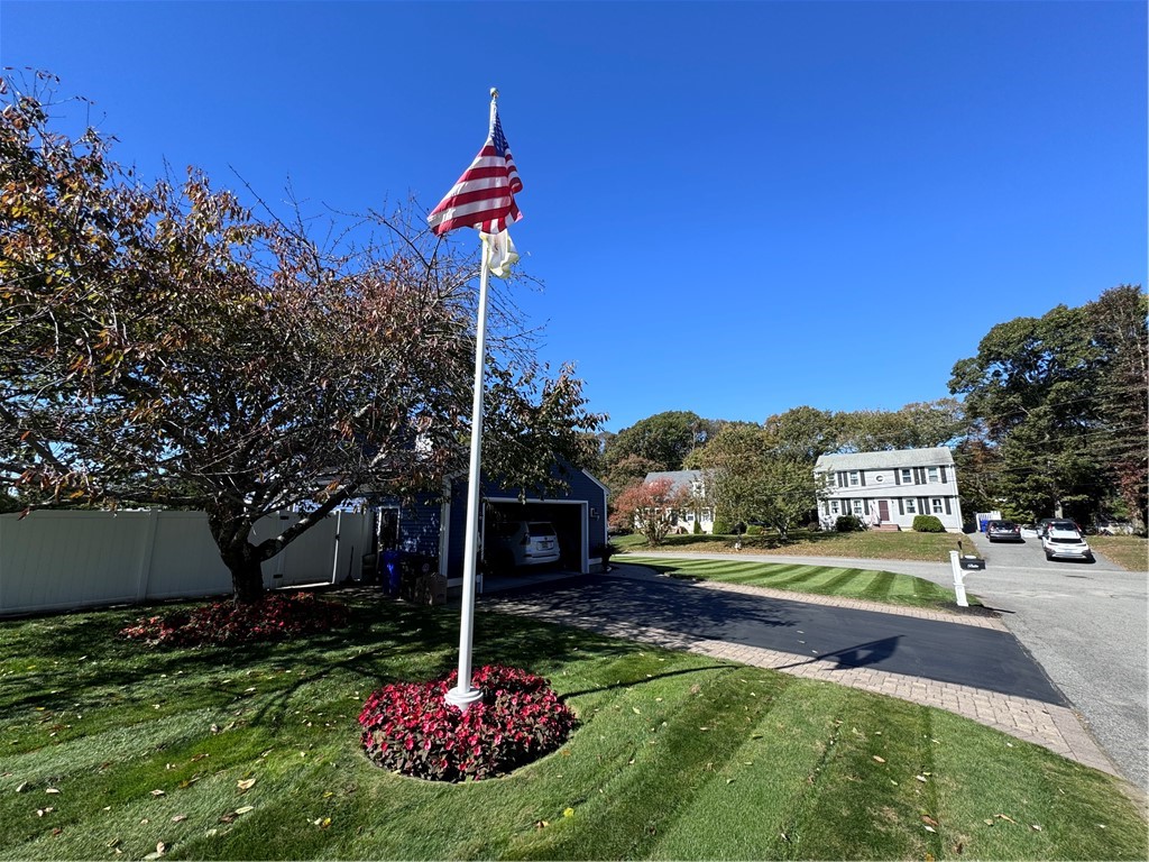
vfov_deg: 85.7
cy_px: 431
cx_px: 574
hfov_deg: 102.1
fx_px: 465
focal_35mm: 14
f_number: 2.2
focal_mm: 2.22
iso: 50
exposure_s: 1/1217
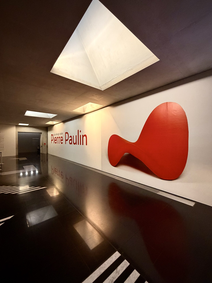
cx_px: 106
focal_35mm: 14
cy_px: 142
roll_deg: +0.6
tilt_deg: -0.5
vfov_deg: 102.1
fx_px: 114
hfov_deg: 85.7
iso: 400
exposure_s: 1/50
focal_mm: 2.22
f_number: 2.2
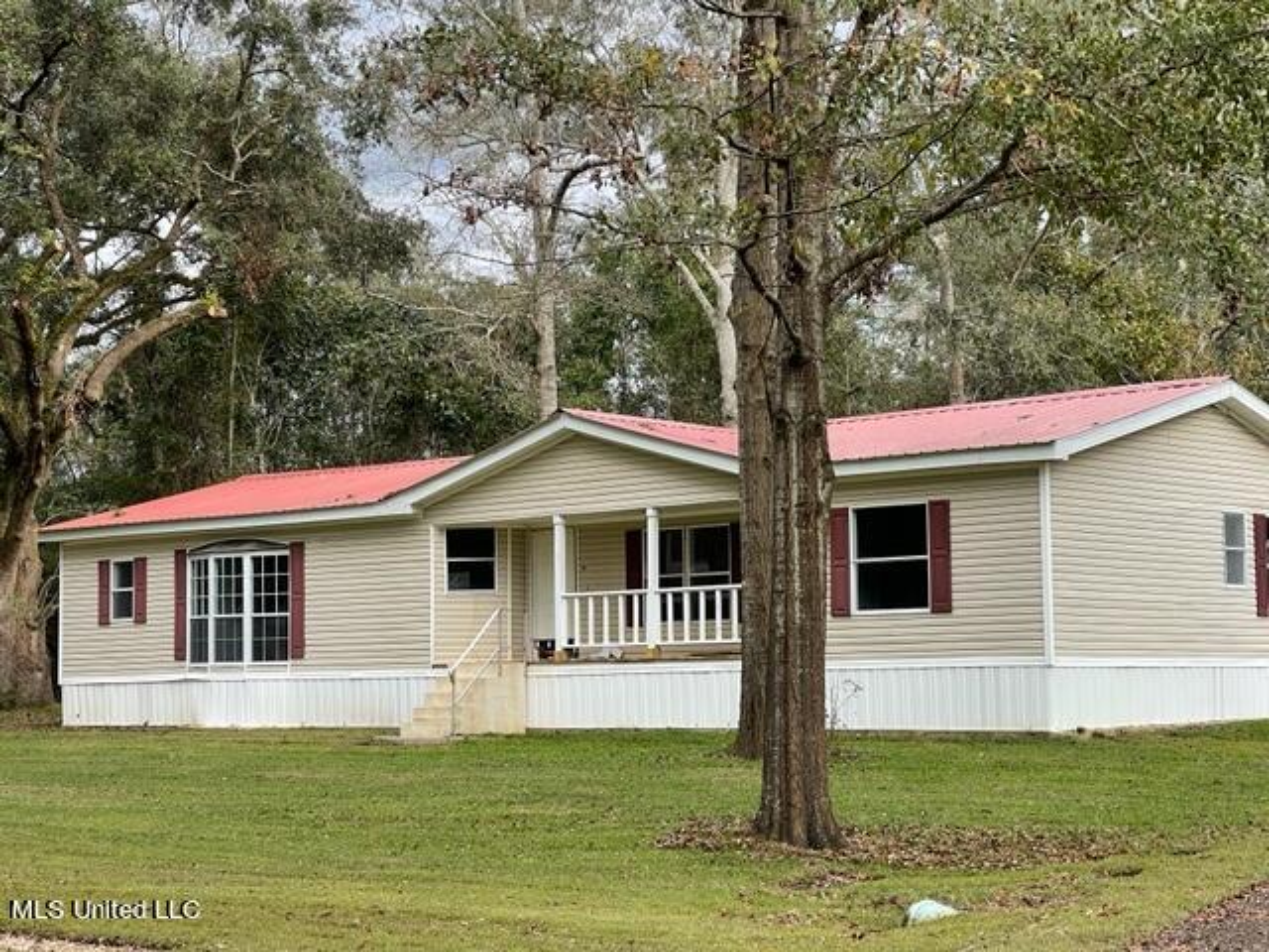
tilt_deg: +5.8
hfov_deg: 30.3
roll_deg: +0.3
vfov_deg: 22.9
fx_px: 2346
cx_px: 634
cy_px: 476
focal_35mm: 64
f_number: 2.2
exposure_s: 1/178
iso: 20
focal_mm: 7.5
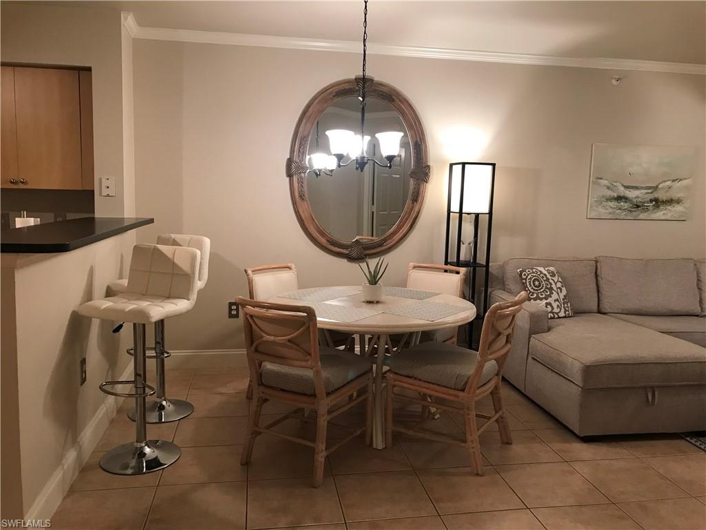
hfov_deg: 63.4
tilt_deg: -7.1
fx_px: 571
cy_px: 265
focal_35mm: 28
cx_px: 353
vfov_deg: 49.7
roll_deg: -1.7
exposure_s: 1/15
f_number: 1.8
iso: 50
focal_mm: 3.99
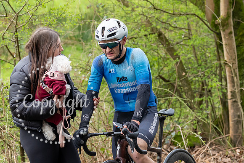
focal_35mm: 147
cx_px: 120
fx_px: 996
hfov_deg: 14.0
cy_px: 71
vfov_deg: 9.3
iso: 1250
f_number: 3.5
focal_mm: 70
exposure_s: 1/1000
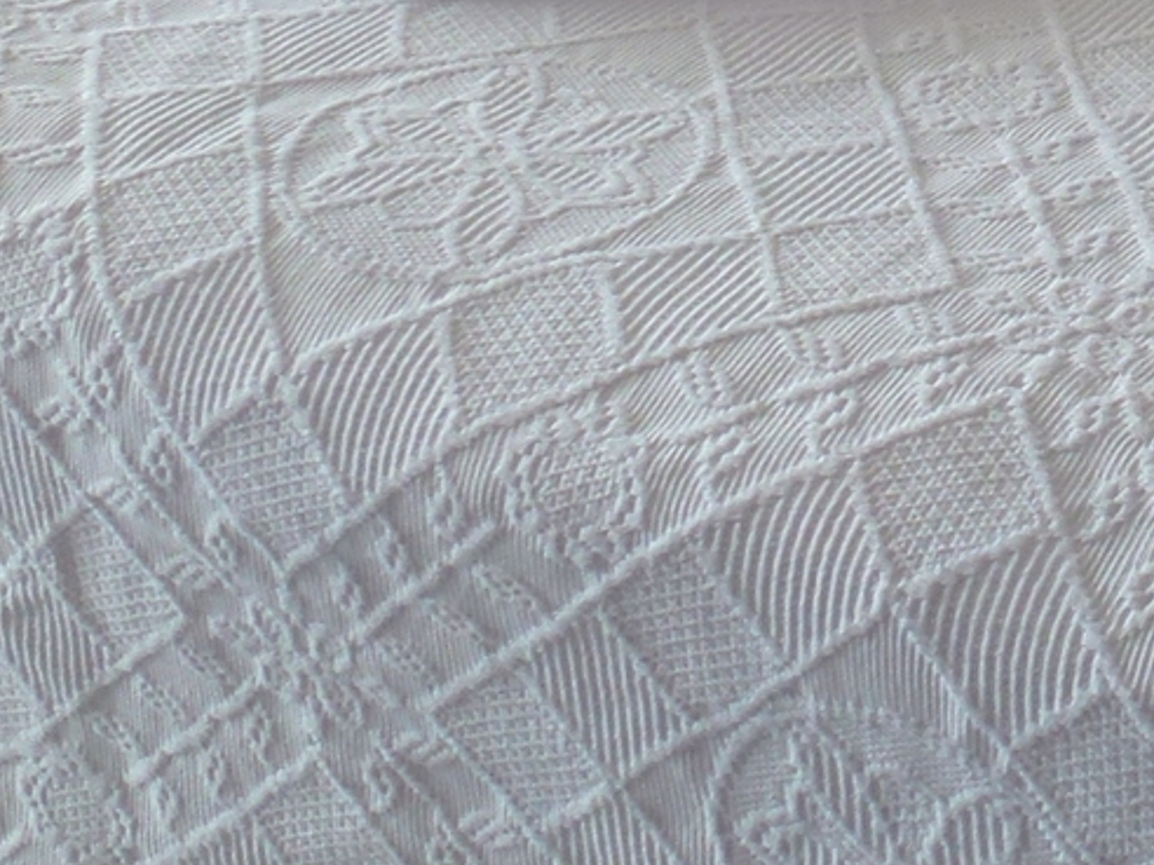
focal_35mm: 100
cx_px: 1787
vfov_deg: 13.7
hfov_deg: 17.4
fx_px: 3334
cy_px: -518
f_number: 3.3
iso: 100
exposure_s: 1/60
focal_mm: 4.3
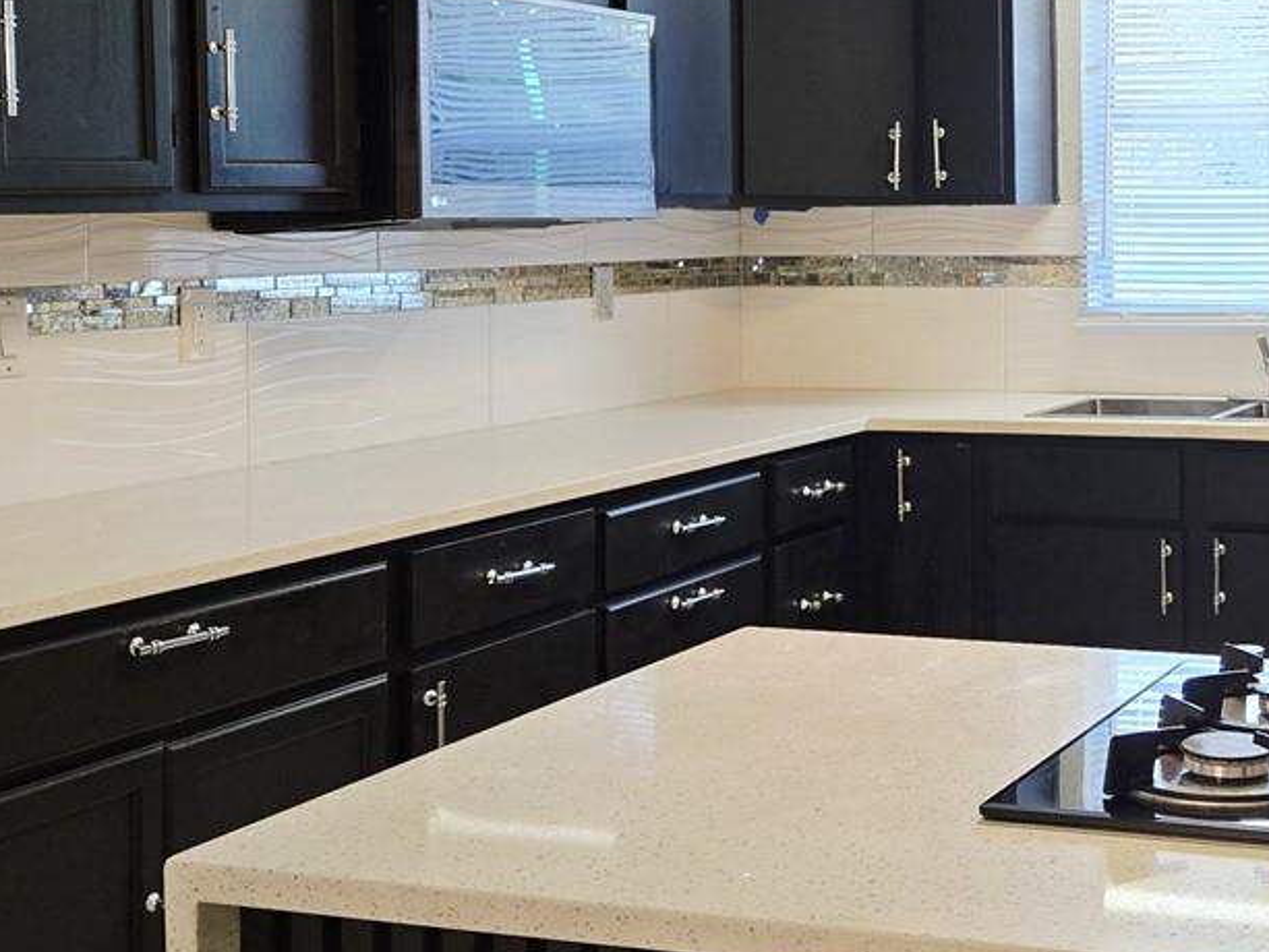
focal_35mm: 60
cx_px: 1120
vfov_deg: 24.2
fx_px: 2200
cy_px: 257
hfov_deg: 30.9
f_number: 1.8
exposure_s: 1/120
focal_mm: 5.4
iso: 100
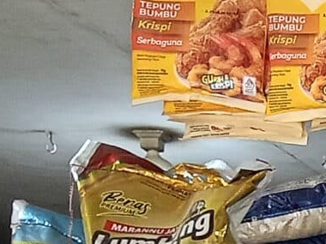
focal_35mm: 182
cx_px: 903
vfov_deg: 7.5
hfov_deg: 9.2
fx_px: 1714
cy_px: 622
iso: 200
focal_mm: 3.98
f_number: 1.8
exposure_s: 1/100
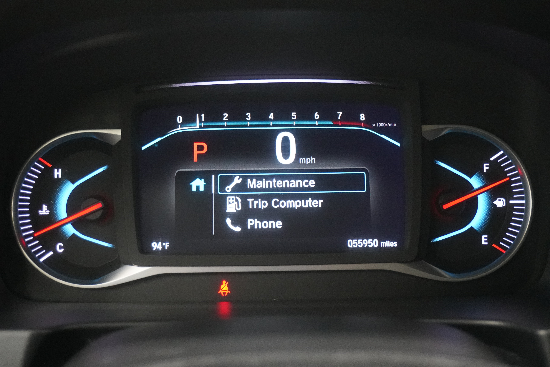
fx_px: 779
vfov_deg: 26.5
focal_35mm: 51
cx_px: 275
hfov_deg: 38.9
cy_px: 184
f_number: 5
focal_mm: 34
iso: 8000
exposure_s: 1/160
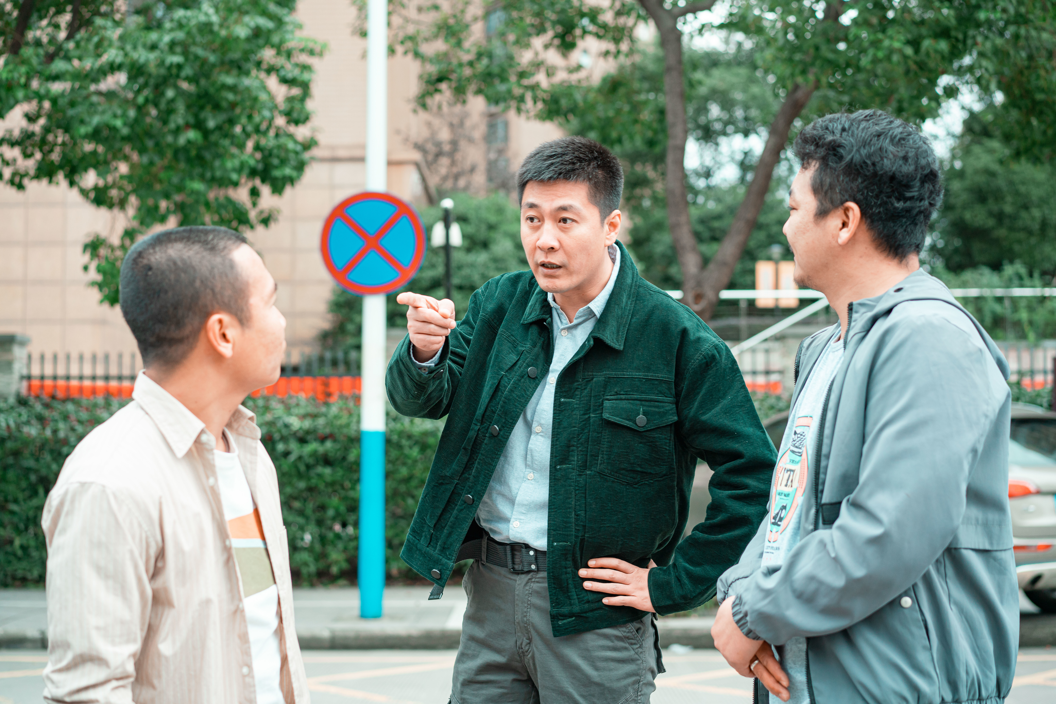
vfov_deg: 24.6
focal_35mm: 55
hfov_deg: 36.2
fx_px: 1613
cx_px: 528
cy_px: 352
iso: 400
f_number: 3.2
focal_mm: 55
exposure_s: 1/160
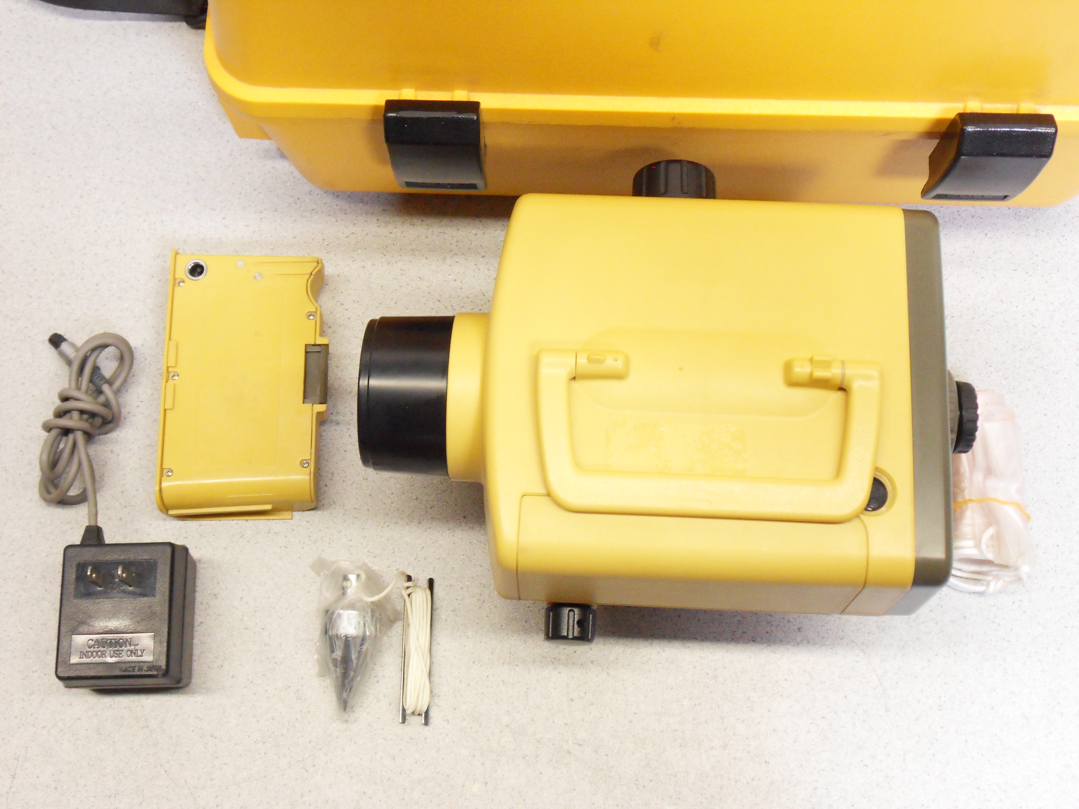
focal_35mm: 45
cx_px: 540
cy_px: 404
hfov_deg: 42.1
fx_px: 1403
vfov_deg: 32.2
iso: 480
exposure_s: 1/20
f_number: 4.2
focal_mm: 7.9
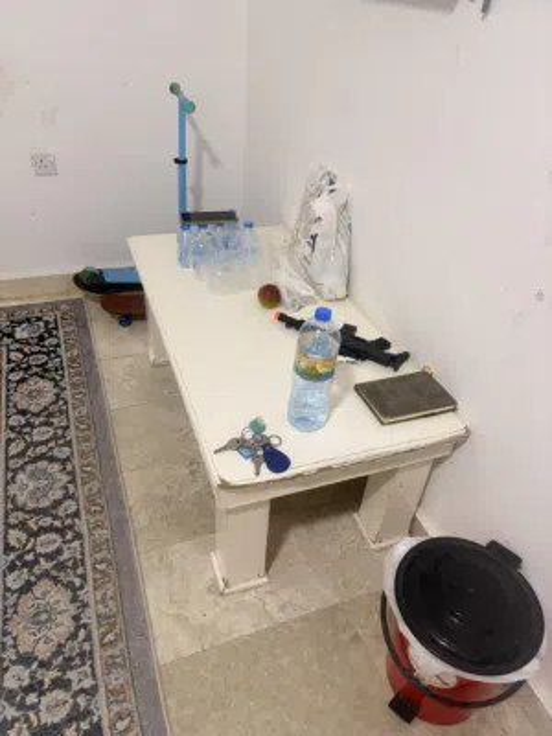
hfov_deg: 53.1
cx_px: 276
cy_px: 368
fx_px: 553
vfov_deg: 67.3
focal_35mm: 26
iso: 250
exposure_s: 1/60
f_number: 1.6
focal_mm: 5.96
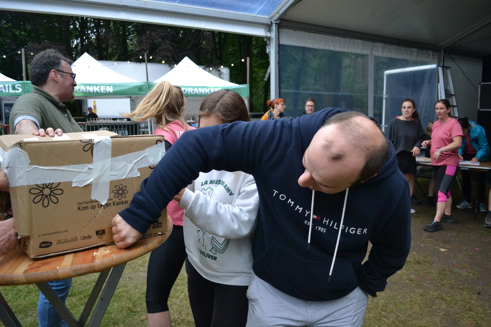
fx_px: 368
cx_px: 246
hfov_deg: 67.4
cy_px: 164
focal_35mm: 27
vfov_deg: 47.9
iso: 1400
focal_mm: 18
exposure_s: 1/500
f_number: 3.5
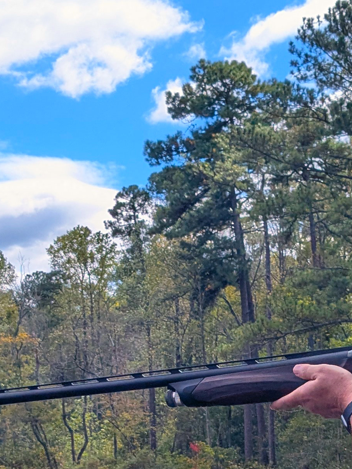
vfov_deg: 21.1
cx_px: 309
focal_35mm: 90
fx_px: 1221
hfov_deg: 16.2
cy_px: 456
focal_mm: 4.38
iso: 43
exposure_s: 1/2128
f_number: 1.73
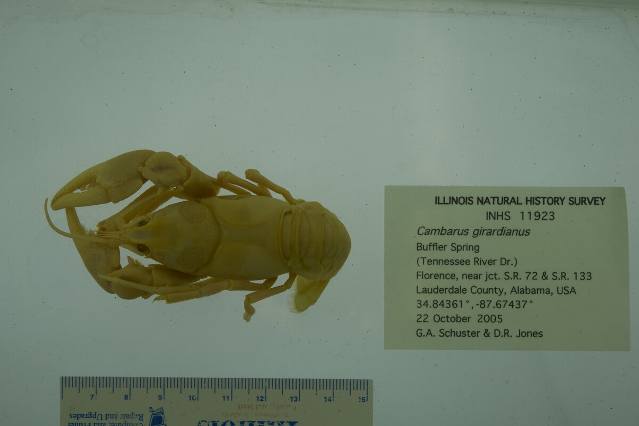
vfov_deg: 22.6
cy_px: 213
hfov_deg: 33.4
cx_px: 320
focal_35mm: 60
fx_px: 1065
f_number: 10
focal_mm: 60
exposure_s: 1/160
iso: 100
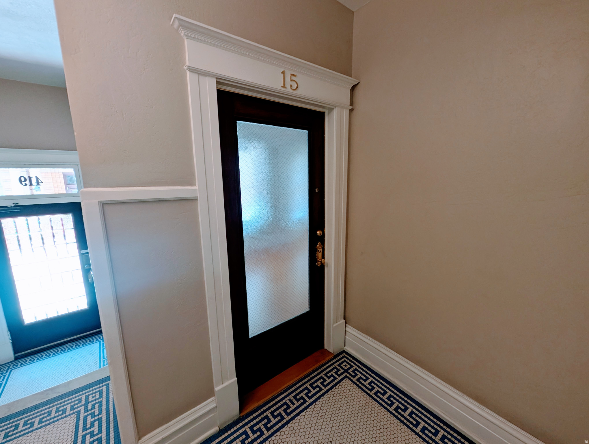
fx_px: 222
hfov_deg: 106.1
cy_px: 222
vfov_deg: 90.1
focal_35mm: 13
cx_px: 294
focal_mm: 1.95
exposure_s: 1/60
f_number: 2.2
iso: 63
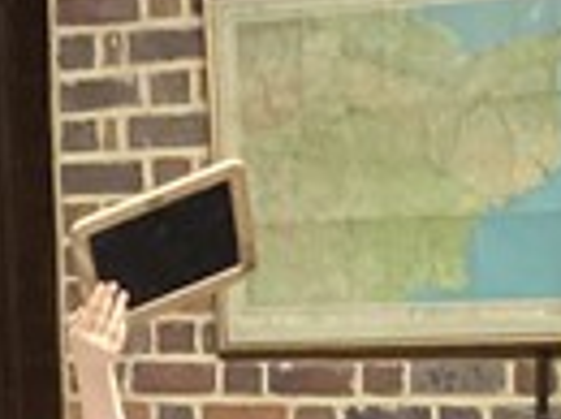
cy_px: 1006
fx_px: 3090
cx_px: 578
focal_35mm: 191
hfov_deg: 10.3
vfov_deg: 7.3
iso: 320
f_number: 2.4
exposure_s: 1/25
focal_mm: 3.3
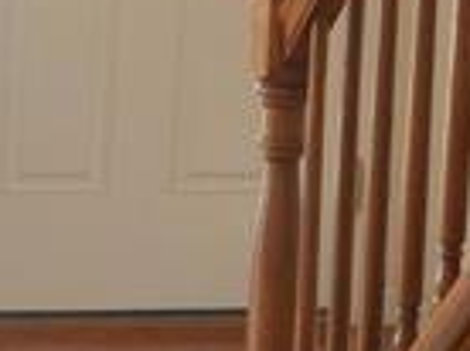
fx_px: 2779
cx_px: 31
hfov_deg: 9.6
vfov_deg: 7.2
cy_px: 58
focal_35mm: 205
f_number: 3.5
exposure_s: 1/60
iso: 450
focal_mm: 10
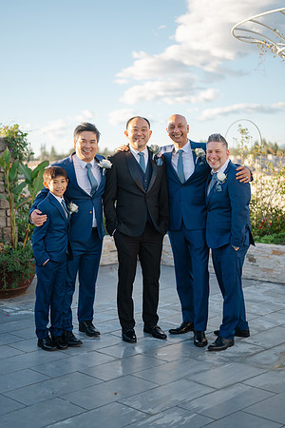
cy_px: 214
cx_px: 142
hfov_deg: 27.0
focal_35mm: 50
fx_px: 594
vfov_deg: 39.6
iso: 64
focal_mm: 50
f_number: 1.8
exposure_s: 1/800
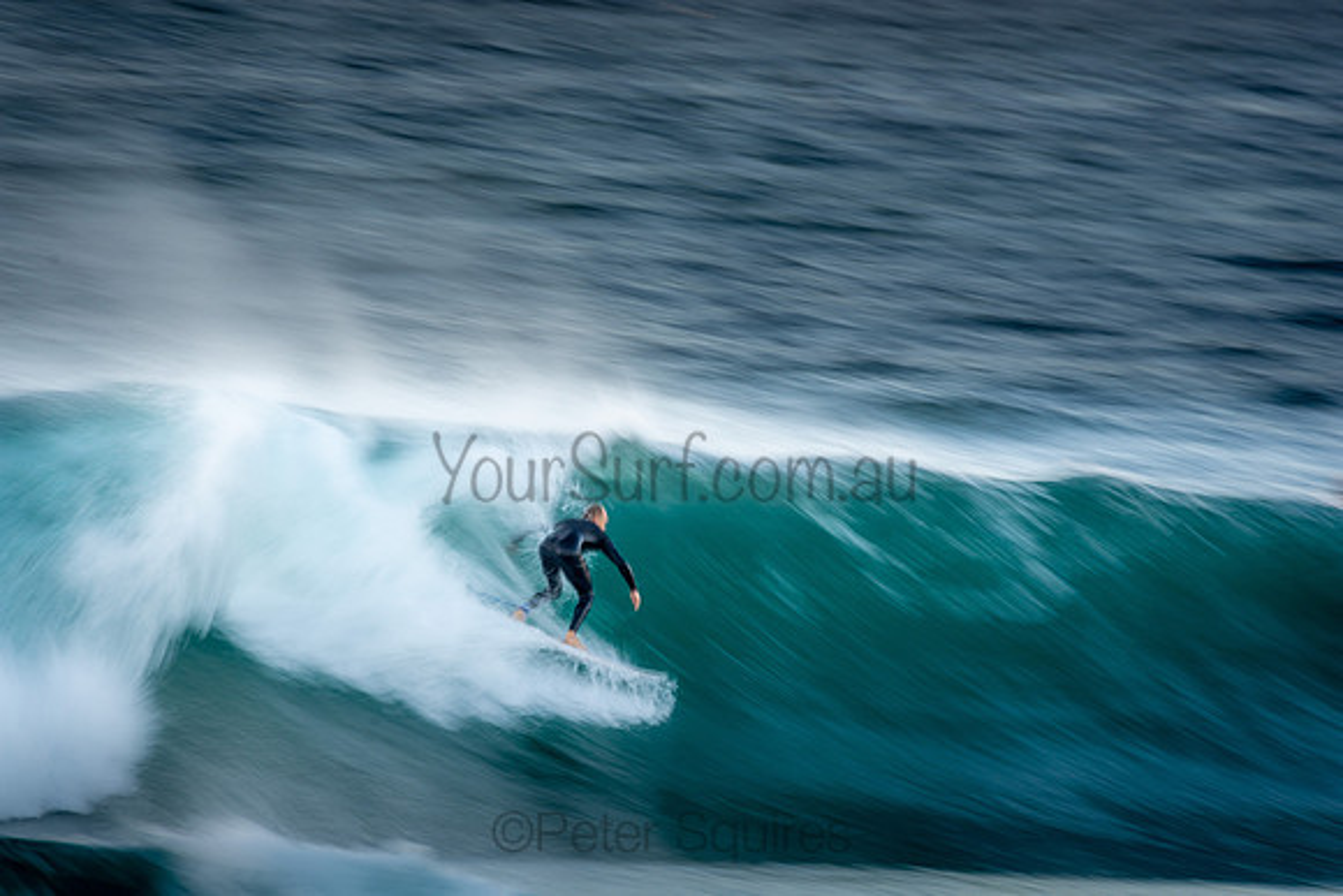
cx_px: 672
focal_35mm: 750
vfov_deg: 1.8
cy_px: 448
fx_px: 27984
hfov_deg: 2.7
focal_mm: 500
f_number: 13
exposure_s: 1/15
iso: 100
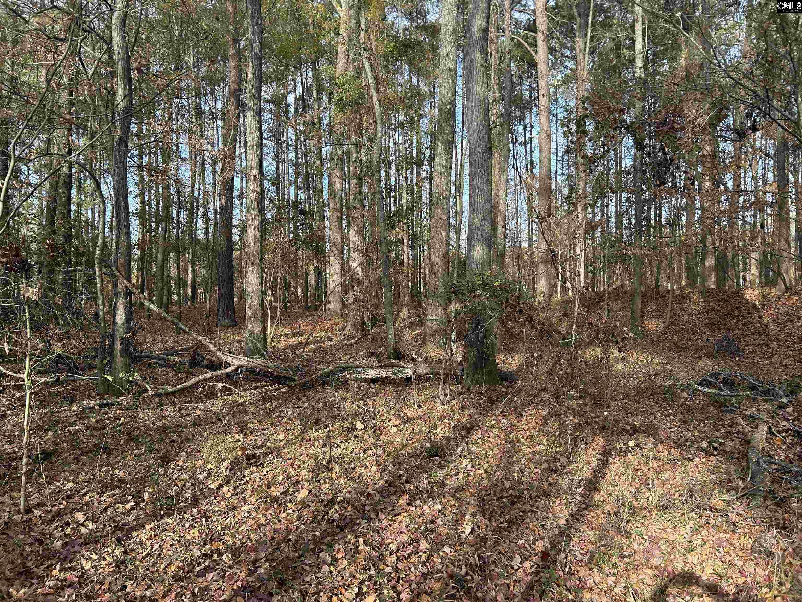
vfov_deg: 53.1
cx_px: 401
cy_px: 301
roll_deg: -0.1
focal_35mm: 26
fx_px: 602
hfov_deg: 67.3
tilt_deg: +0.1
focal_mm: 5.7
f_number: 1.5
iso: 50
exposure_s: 1/484
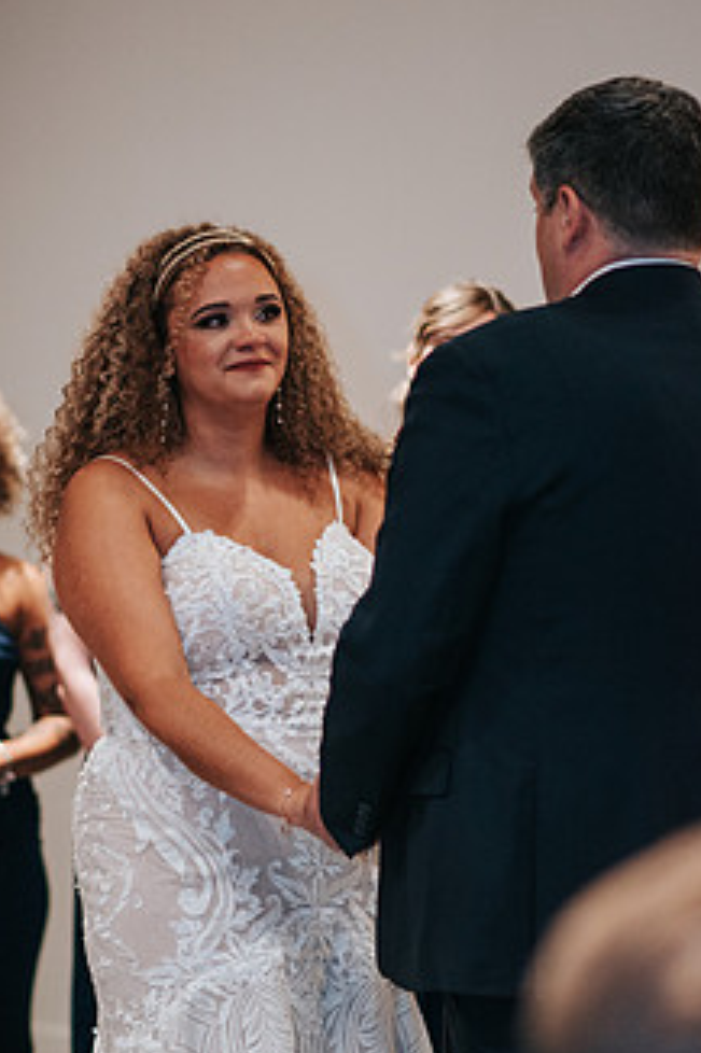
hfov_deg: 7.8
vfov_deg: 11.7
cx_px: 246
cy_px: 610
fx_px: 5146
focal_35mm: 176
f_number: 1.8
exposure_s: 1/160
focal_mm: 85
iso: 800
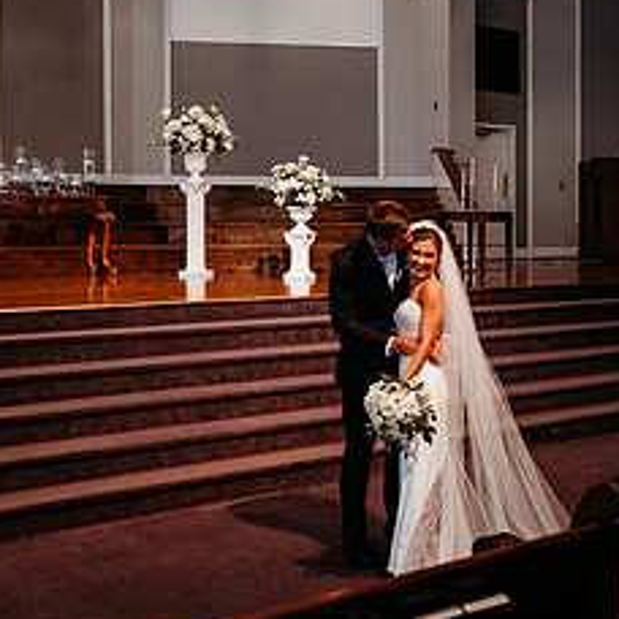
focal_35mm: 52
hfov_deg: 32.2
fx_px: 1052
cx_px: 456
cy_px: 227
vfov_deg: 32.6
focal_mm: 24
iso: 640
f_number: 2.5
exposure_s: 1/160
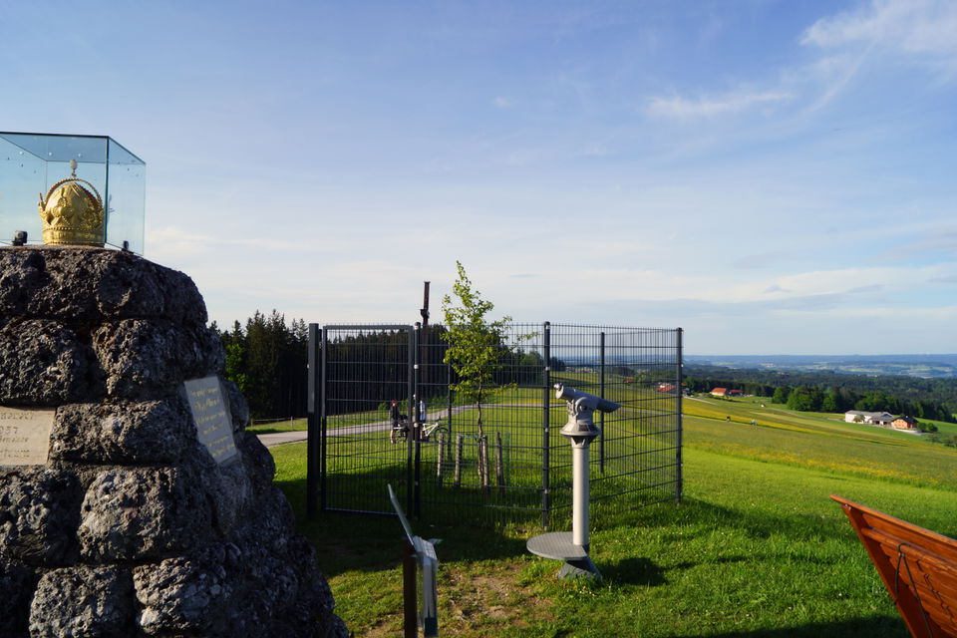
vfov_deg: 47.9
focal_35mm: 27
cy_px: 319
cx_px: 478
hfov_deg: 67.4
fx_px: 718
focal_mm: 18
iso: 100
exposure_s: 1/125
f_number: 13
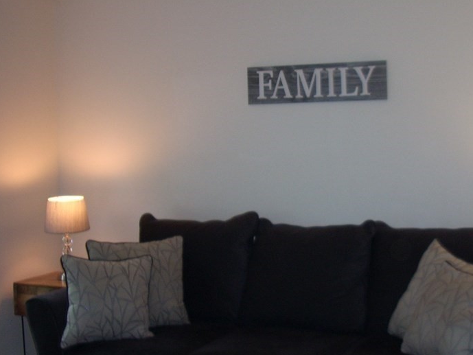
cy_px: 172
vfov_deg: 26.6
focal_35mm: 55
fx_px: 752
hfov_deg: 34.5
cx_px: 326
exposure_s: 1/30
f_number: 2.8
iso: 100
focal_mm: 6.2
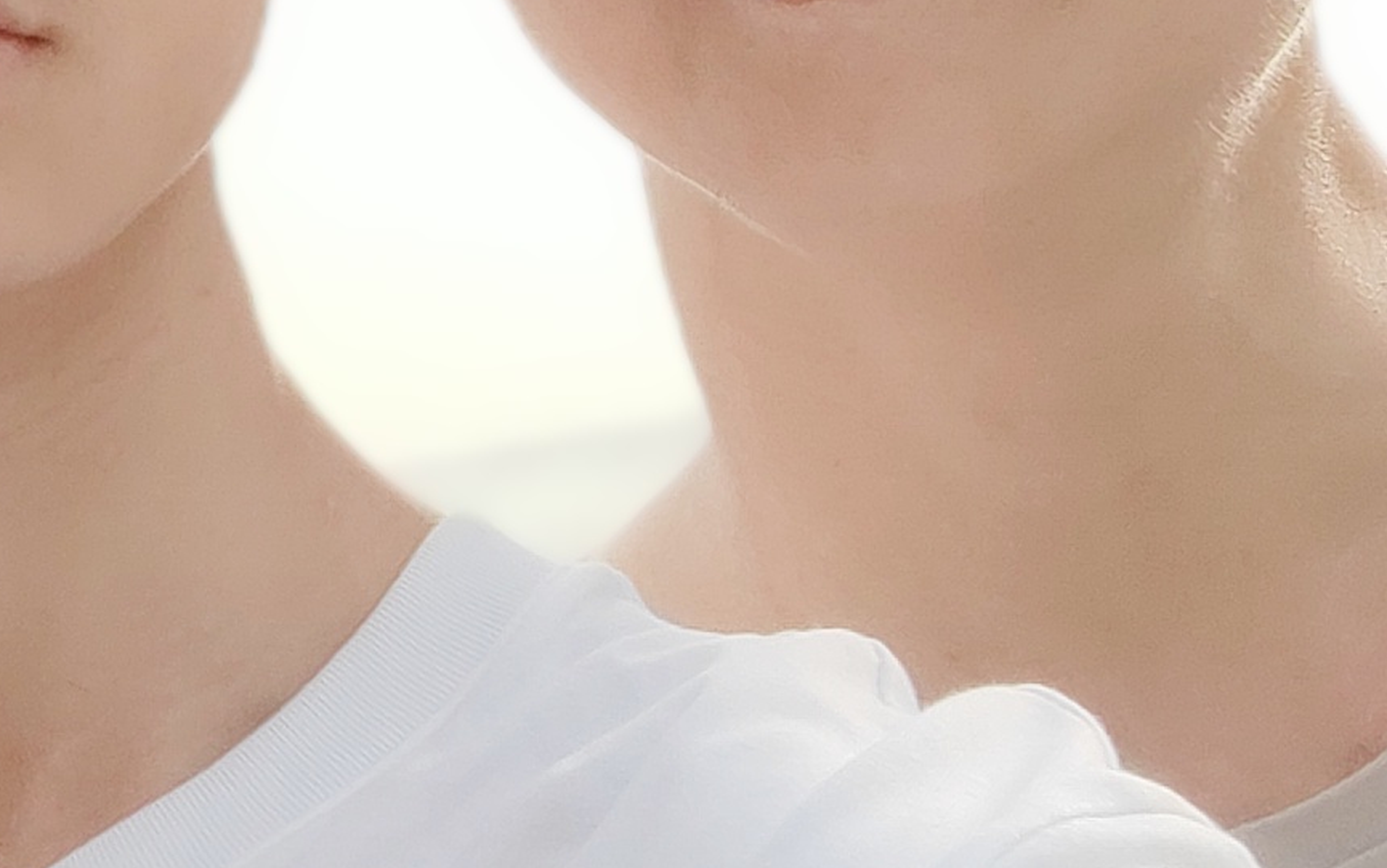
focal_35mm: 76
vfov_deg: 16.6
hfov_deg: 21.0
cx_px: -922
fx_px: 2873
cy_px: -104
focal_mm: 2.87
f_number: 2.2
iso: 100
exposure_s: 1/137
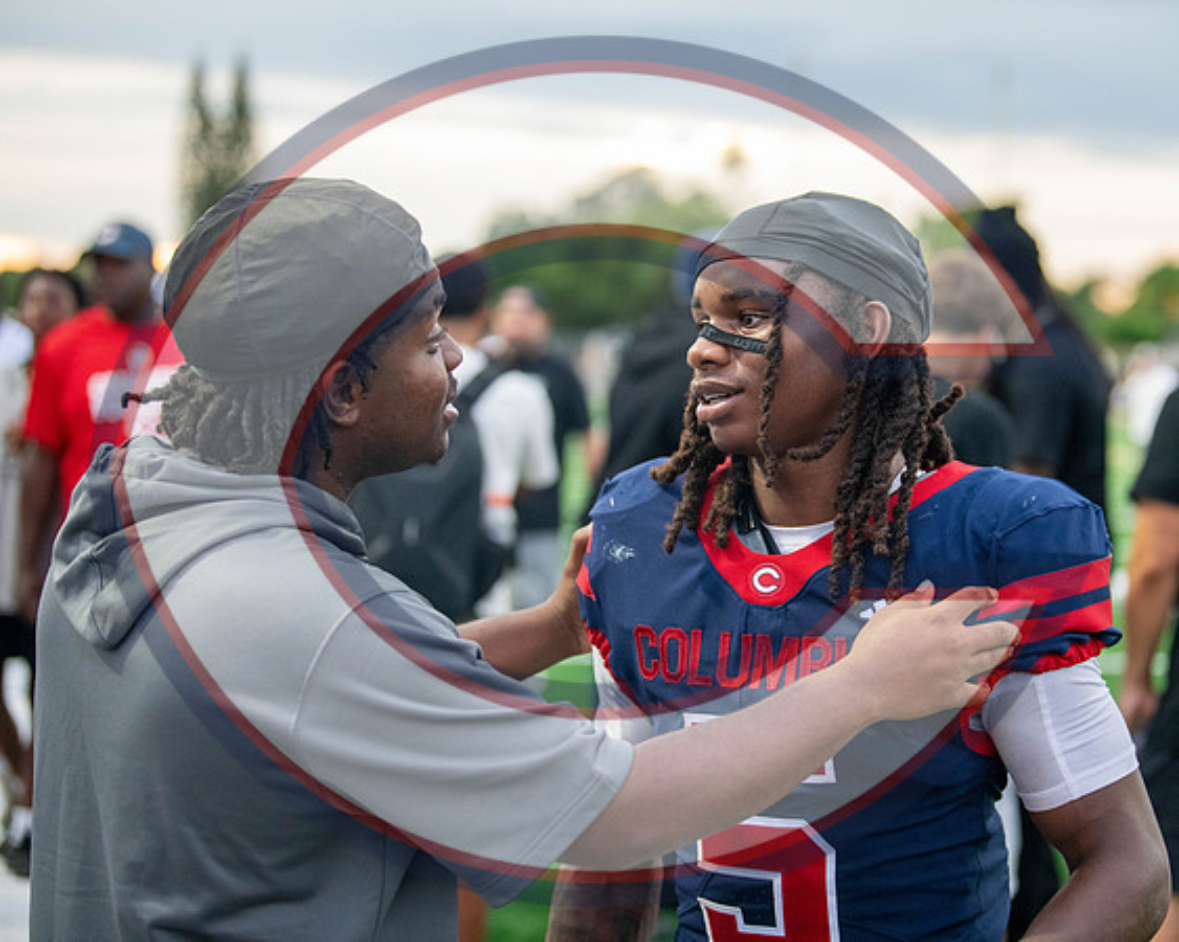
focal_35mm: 84
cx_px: 707
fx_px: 2946
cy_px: 471
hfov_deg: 22.6
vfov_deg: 18.2
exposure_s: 1/1000
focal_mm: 75
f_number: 2.8
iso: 2800
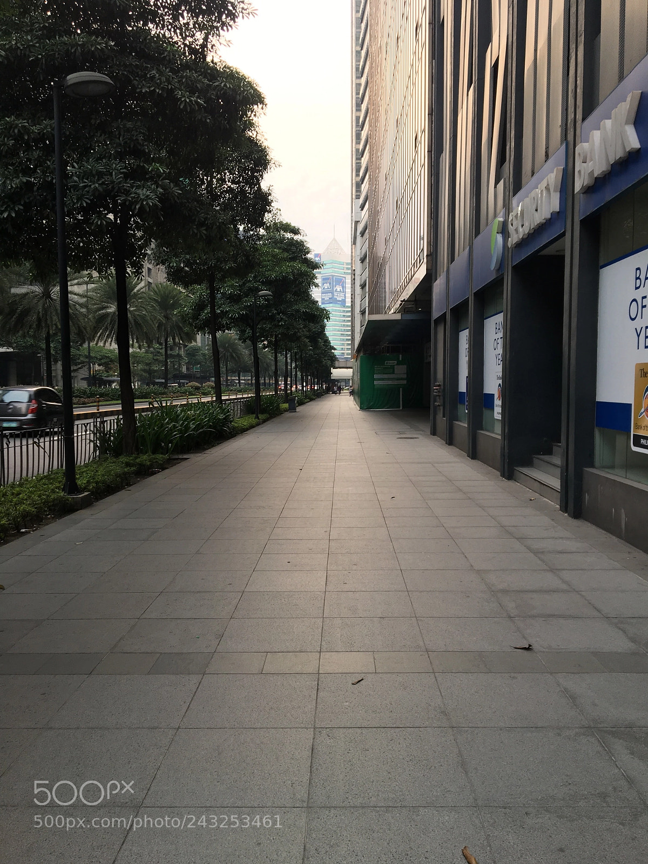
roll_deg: -0.8
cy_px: 432
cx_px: 324
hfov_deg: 48.2
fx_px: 724
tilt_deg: -1.5
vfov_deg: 61.7
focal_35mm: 29
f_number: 2.2
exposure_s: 1/60
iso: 25
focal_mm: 4.15
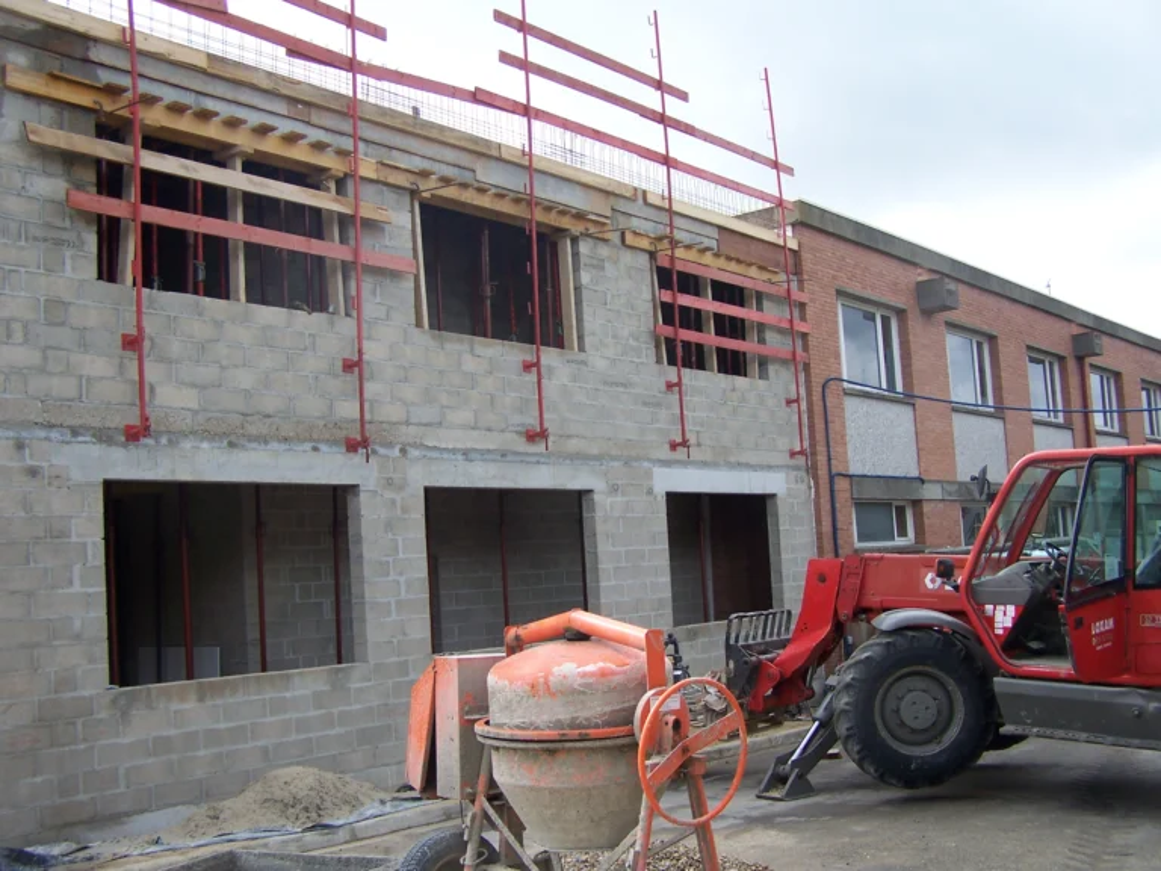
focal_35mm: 38
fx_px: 1274
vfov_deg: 37.7
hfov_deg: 49.0
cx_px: 580
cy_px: 436
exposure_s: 1/500
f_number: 2.8
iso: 80
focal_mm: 6.3
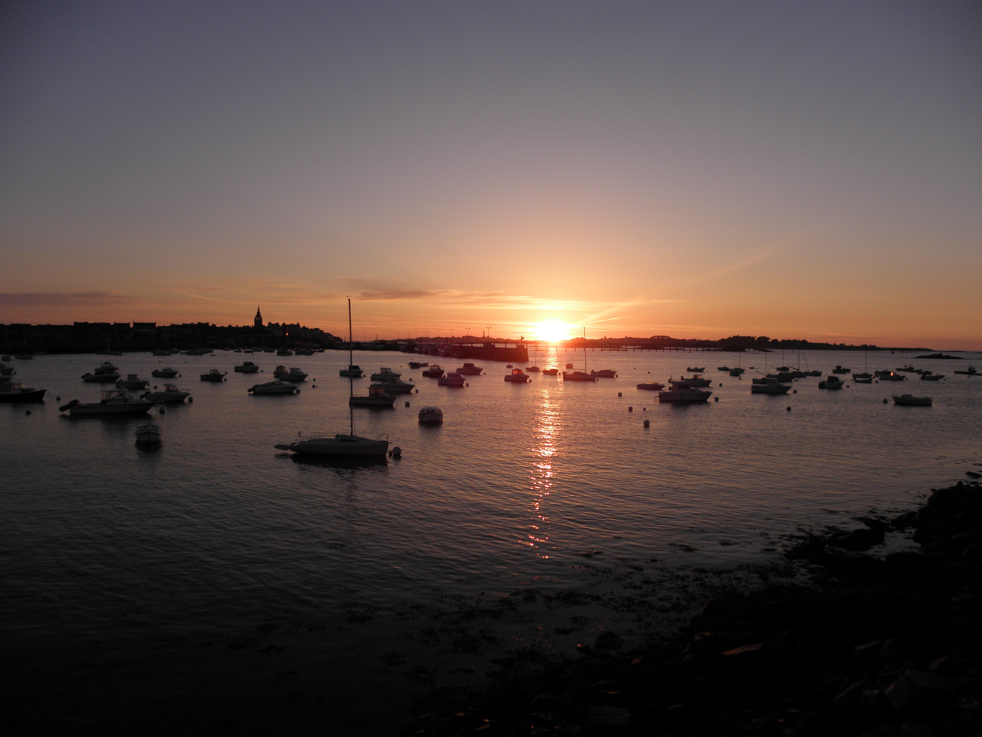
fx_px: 738
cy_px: 368
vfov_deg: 53.1
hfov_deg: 67.3
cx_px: 491
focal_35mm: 26
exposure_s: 1/640
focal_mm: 4.6
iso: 64
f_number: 2.8
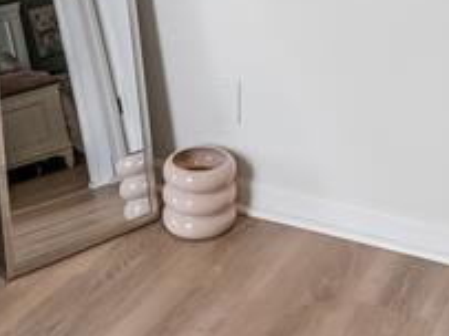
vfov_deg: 17.6
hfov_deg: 27.3
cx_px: 301
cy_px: -232
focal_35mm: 71
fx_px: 919
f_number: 13
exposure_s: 1/20
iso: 400
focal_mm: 14.6
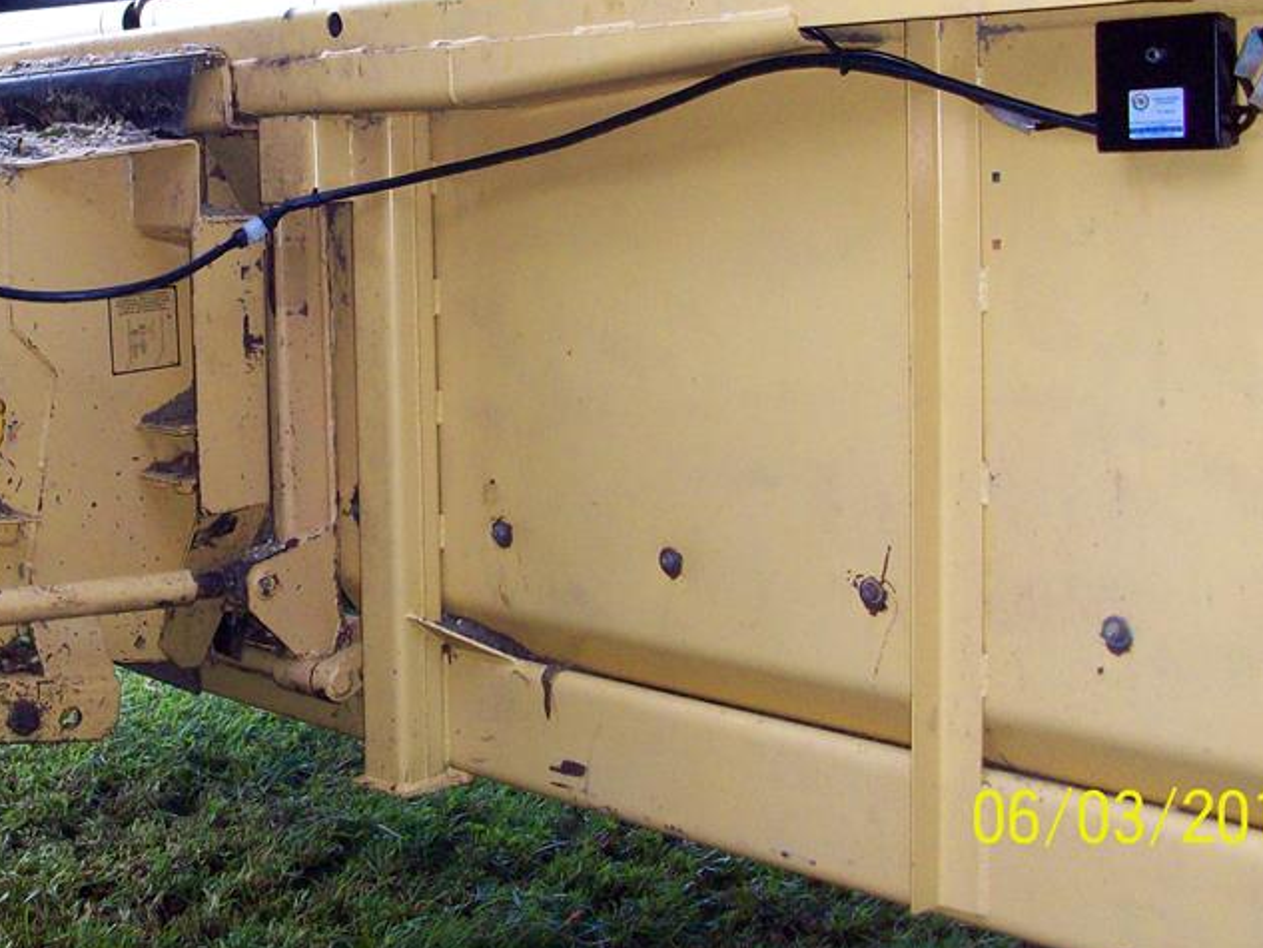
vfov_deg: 26.2
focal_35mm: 55
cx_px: 401
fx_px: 2007
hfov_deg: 34.5
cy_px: 234
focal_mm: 5.7
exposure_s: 1/60
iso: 160
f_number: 2.8
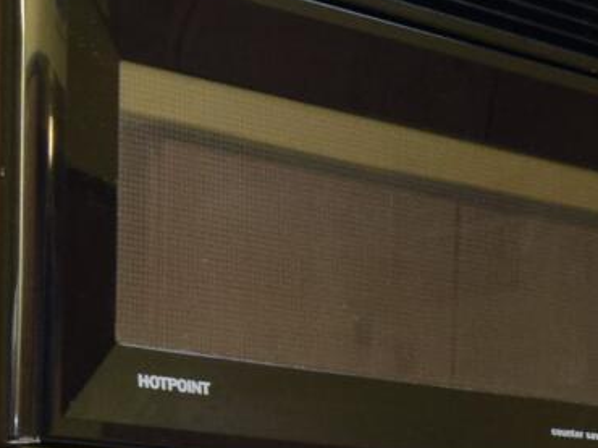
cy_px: 738
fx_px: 2020
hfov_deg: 15.8
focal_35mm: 117
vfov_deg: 11.9
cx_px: 815
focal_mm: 10
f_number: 8
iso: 400
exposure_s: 1/50
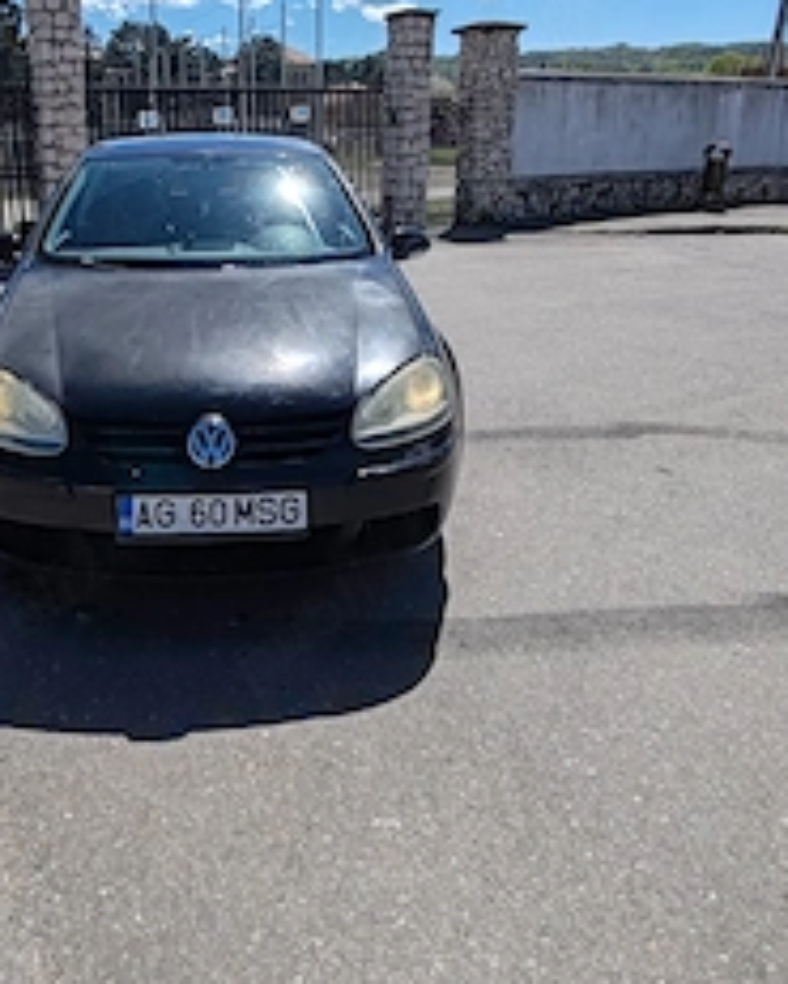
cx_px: 221
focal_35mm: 27
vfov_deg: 62.5
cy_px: 328
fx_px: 787
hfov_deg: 51.5
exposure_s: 1/2400
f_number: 2.2
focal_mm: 1.96
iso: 50
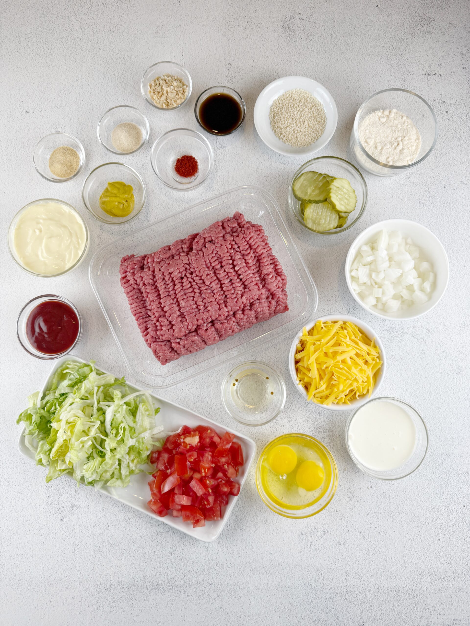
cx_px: 235
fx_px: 434
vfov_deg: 71.6
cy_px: 313
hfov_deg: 56.8
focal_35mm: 24
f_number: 1.78
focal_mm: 6.76
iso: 64
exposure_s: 1/271
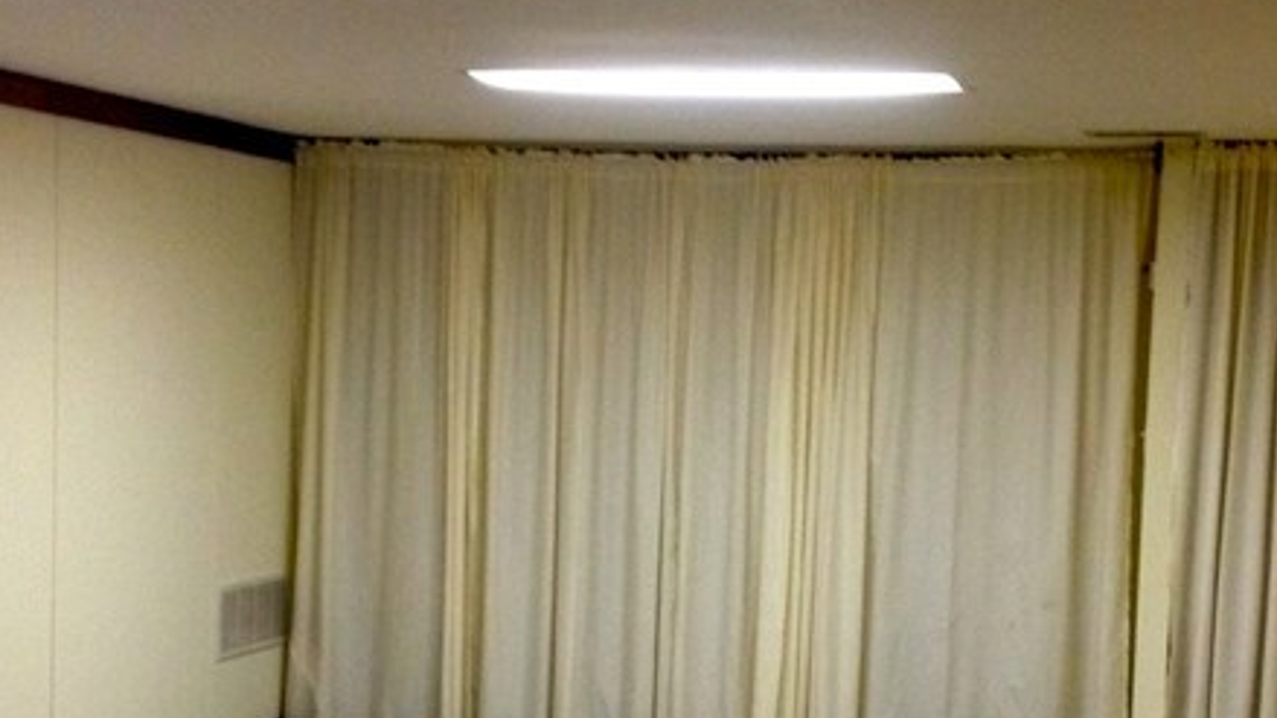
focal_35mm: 89
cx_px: 559
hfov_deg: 23.9
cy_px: 657
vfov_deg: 13.5
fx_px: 3014
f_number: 2.4
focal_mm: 4.28
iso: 125
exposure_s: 1/20
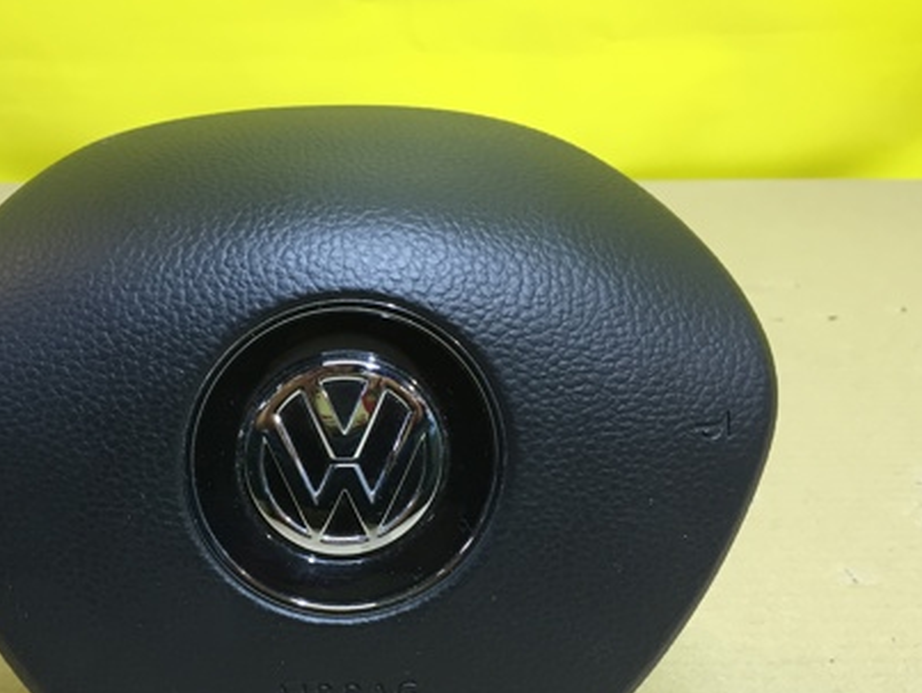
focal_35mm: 46
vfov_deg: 31.3
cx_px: 270
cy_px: 457
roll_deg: -1.2
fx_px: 1226
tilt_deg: -24.7
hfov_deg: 40.4
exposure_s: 1/33
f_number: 2.2
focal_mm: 4.15
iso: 100
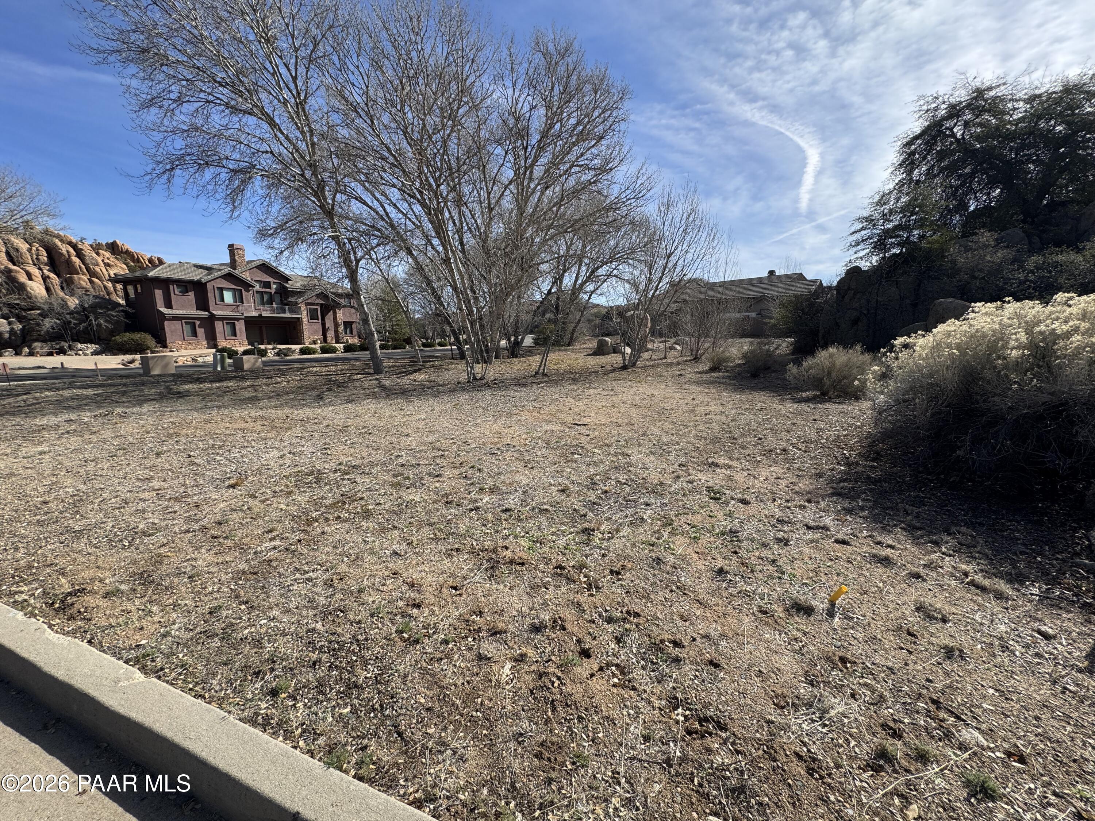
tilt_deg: -11.3
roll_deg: +0.1
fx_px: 443
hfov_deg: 102.1
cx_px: 548
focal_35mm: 14
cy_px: 410
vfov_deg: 85.7
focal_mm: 2.22
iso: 50
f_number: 2.2
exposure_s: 1/1477
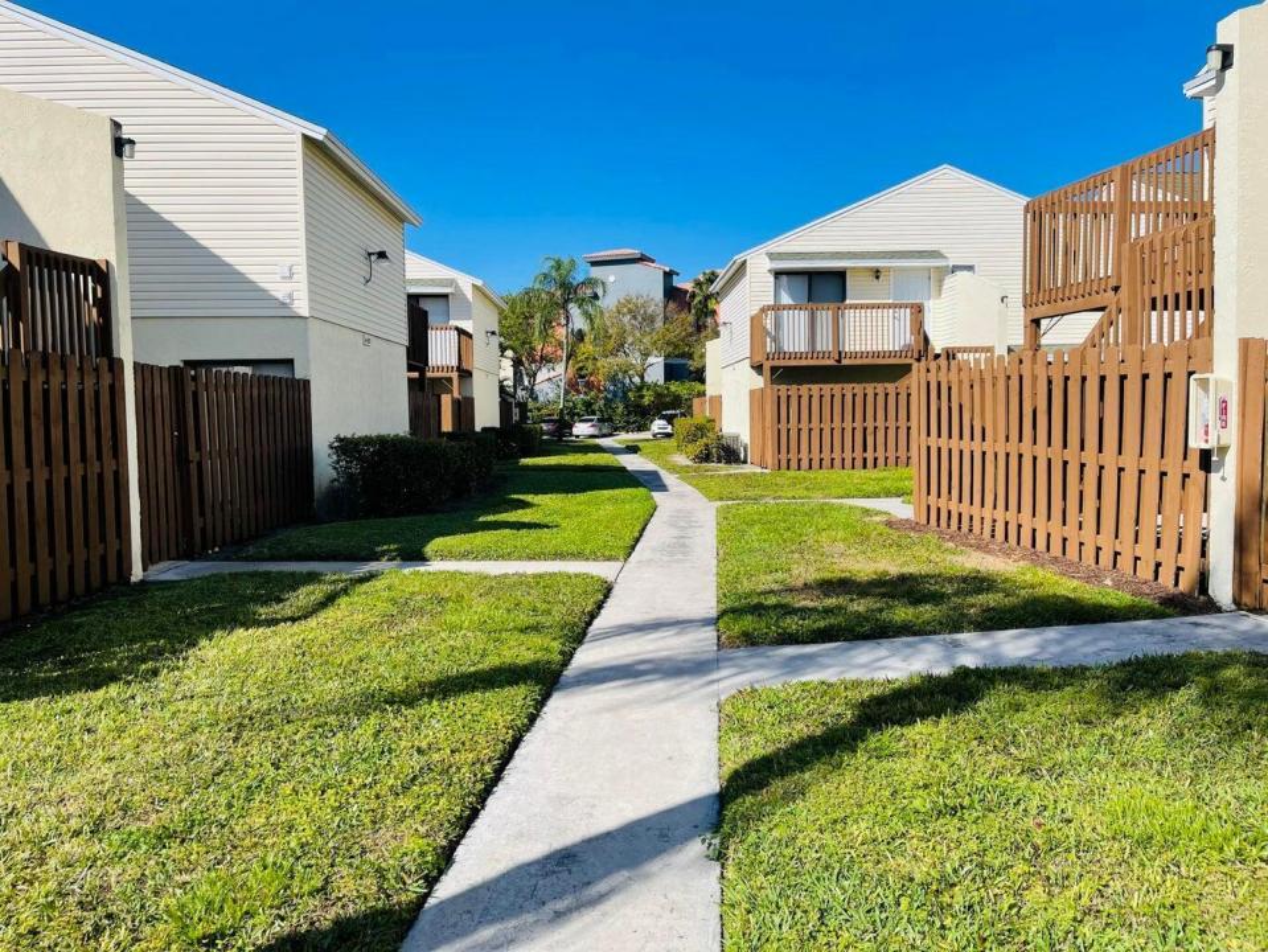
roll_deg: +0.9
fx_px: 953
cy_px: 476
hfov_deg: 67.3
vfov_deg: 53.1
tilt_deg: -2.8
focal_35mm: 26
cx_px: 634
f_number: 1.6
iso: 32
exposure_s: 1/3448
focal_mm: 5.1
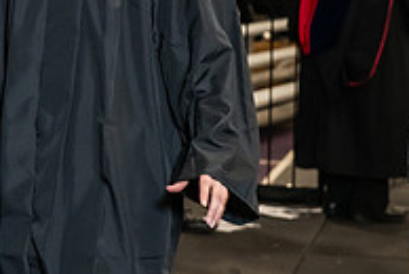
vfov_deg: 7.4
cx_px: -67
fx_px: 2105
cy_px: -68
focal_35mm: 185
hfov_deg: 10.9
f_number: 5
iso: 2500
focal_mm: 62
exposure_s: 1/200
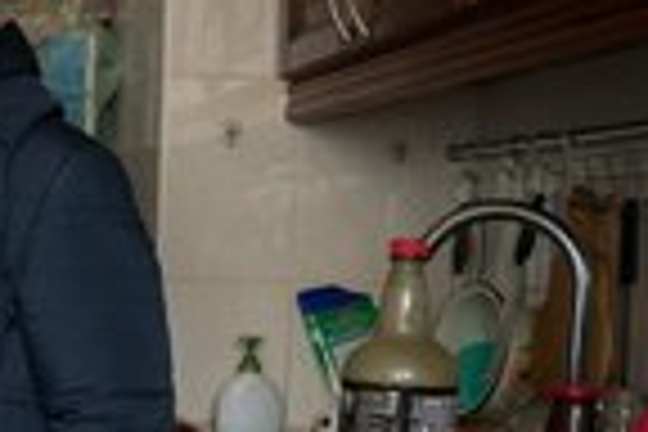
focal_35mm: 68
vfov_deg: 19.7
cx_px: -207
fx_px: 1224
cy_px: 362
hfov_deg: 25.3
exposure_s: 1/50
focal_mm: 24
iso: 6400
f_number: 2.8
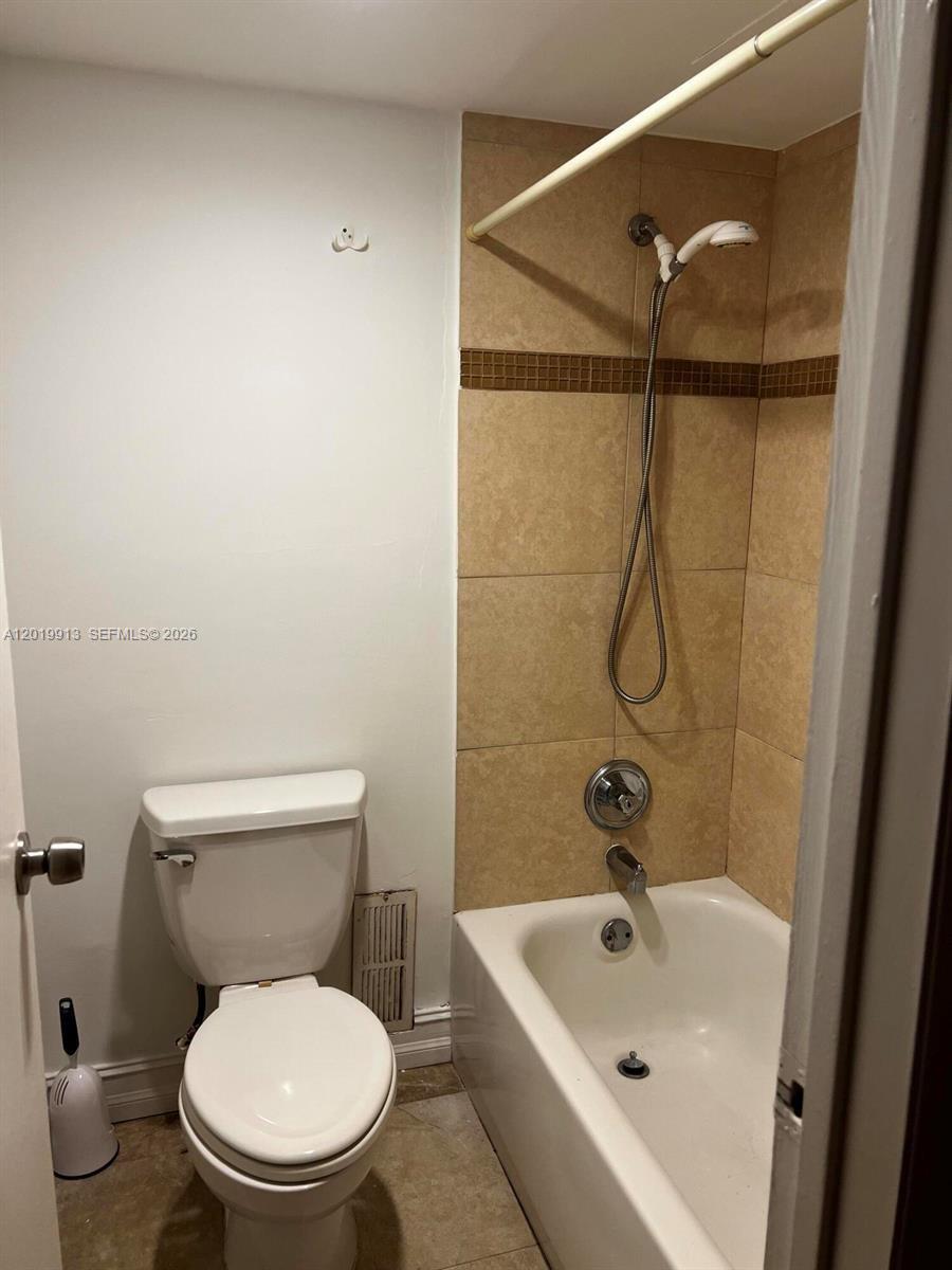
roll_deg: -1.0
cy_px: 635
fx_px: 953
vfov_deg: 67.3
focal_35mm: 26
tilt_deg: -10.8
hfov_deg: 53.1
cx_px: 476
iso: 125
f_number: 1.5
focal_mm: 5.7
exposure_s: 1/121
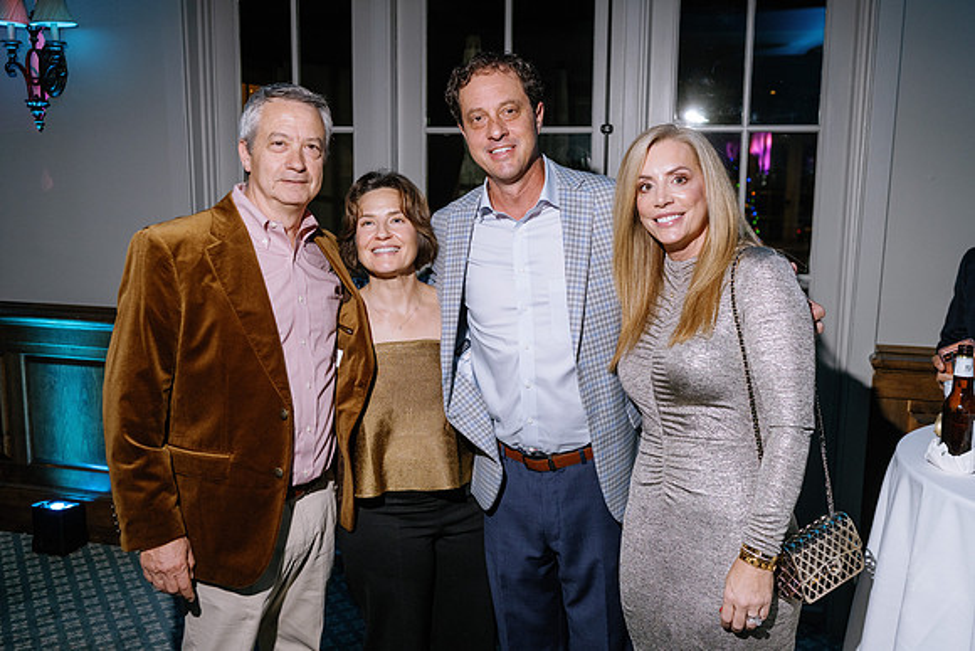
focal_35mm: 35
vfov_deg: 37.9
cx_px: 488
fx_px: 948
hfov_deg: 54.4
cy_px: 326
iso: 800
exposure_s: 1/100
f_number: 4
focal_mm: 35
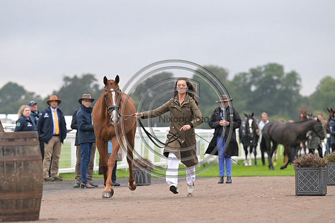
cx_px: 168
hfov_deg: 8.3
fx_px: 2297
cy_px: 112
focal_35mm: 247
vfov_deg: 5.6
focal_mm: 165
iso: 2800
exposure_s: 1/1250
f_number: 3.5
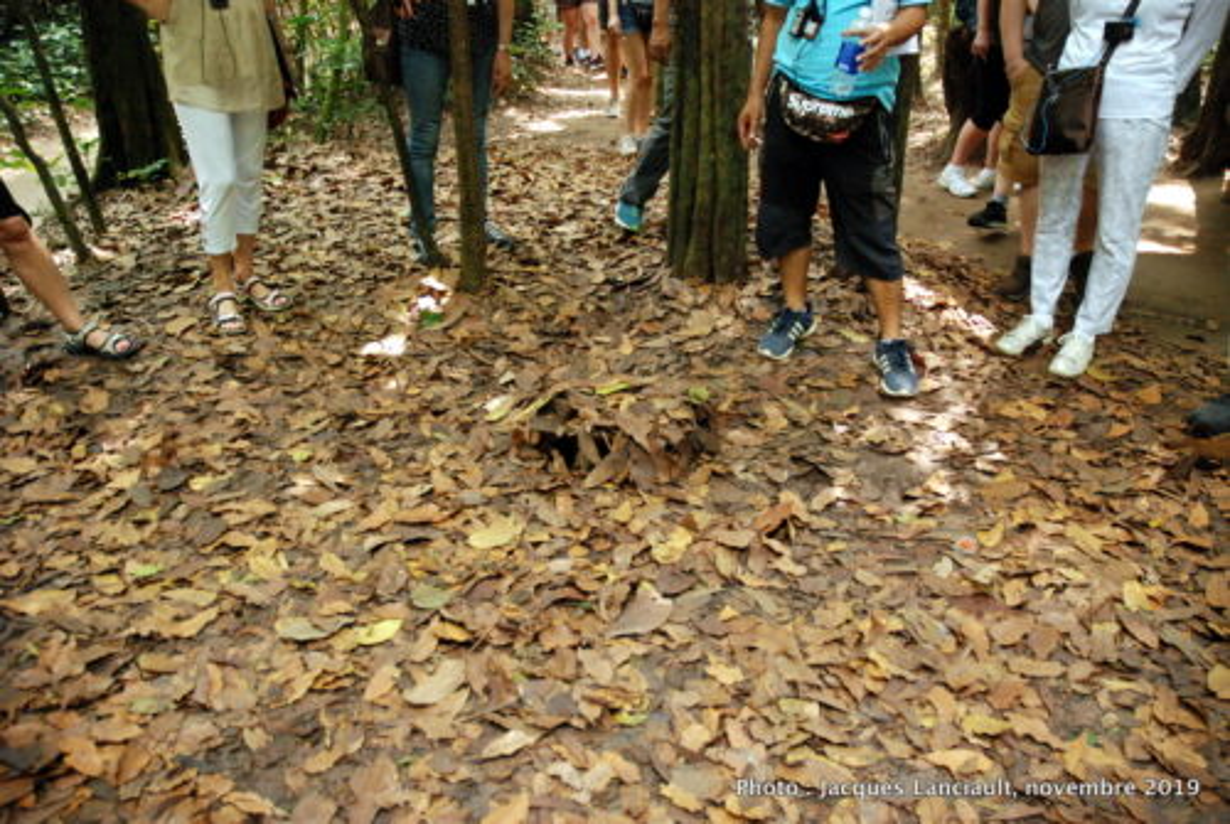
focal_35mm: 27
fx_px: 924
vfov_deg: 48.1
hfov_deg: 67.3
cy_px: 412
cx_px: 615
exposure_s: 1/160
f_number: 3.5
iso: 1600
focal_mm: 18
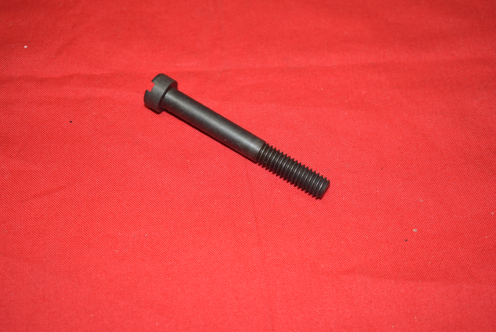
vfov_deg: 23.8
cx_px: 248
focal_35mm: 57
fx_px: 786
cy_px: 166
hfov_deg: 35.0
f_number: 5
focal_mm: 38
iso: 500
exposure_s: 1/60
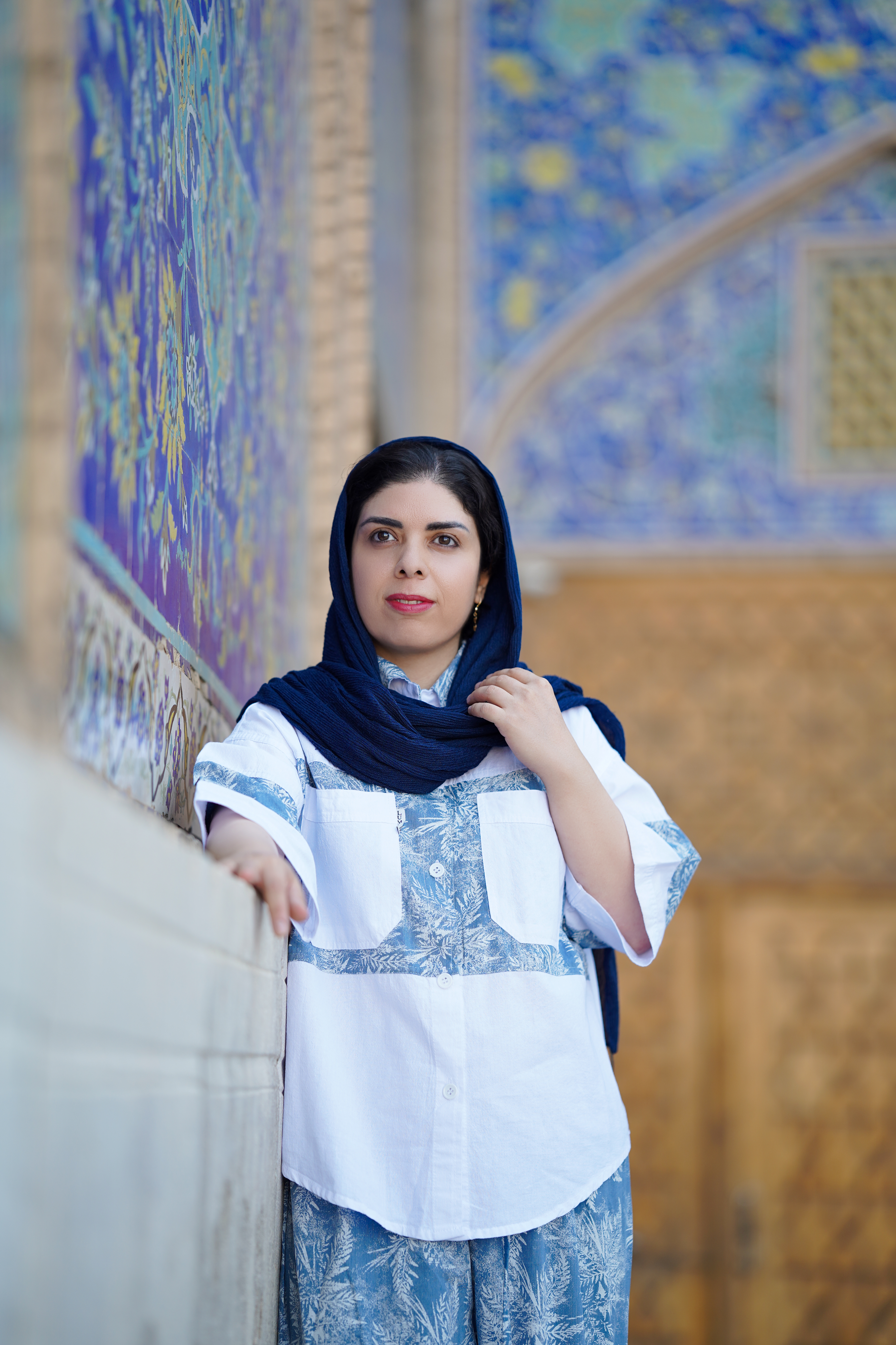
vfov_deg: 23.9
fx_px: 3173
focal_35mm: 85
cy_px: 672
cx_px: 448
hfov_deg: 16.1
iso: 100
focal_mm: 85
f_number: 1.4
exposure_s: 1/800
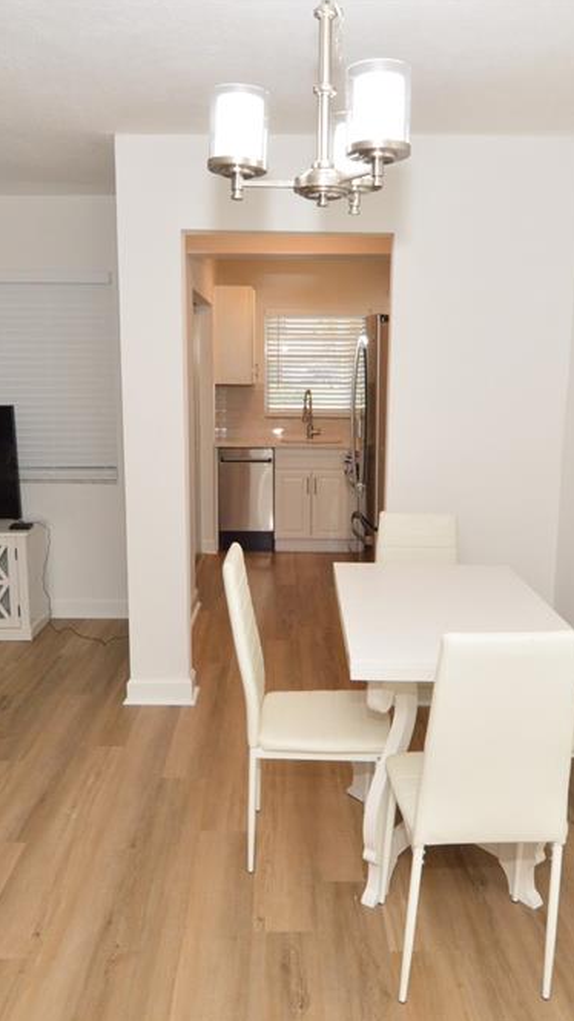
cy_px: 517
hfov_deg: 40.2
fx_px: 785
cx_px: 289
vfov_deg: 66.1
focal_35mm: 29
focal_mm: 12
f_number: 10
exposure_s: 1/60
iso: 800
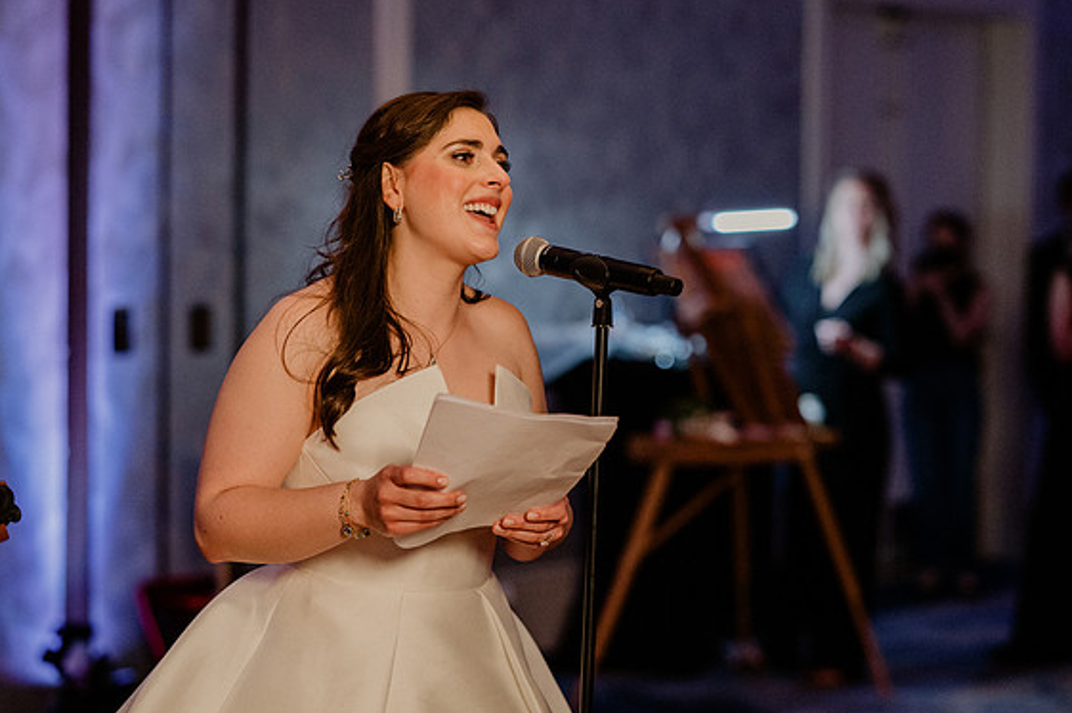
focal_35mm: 110
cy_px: 357
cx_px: 531
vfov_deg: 12.4
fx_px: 3273
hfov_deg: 18.6
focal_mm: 105
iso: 4000
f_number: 2.8
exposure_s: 1/640
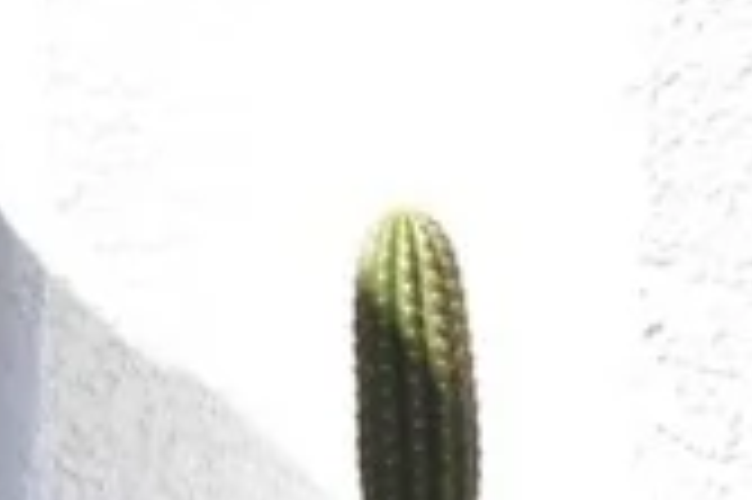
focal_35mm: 258
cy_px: -43
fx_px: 5384
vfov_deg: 5.3
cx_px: -180
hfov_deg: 7.9
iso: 4000
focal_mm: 28
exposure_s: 1/1000
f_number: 18
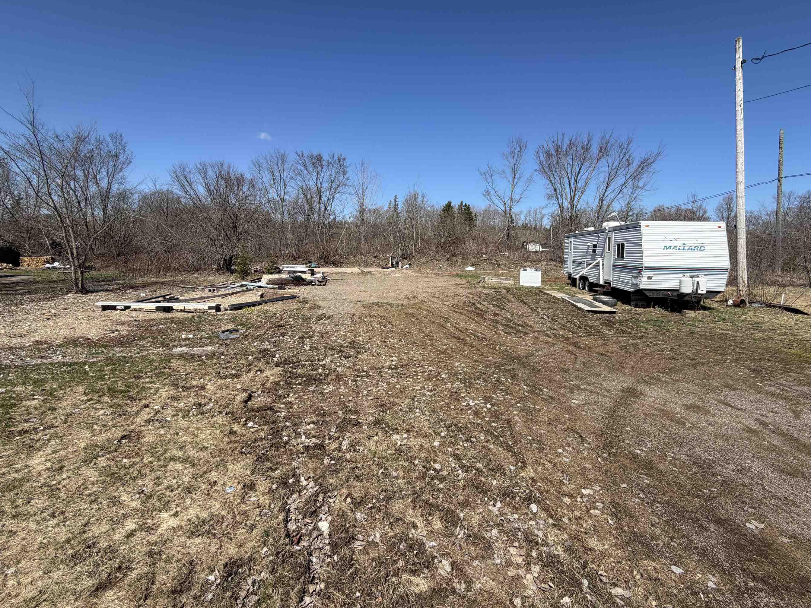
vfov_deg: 77.8
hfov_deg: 94.5
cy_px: 271
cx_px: 421
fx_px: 375
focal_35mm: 16
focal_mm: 2.22
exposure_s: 1/809
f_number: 2.2
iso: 20
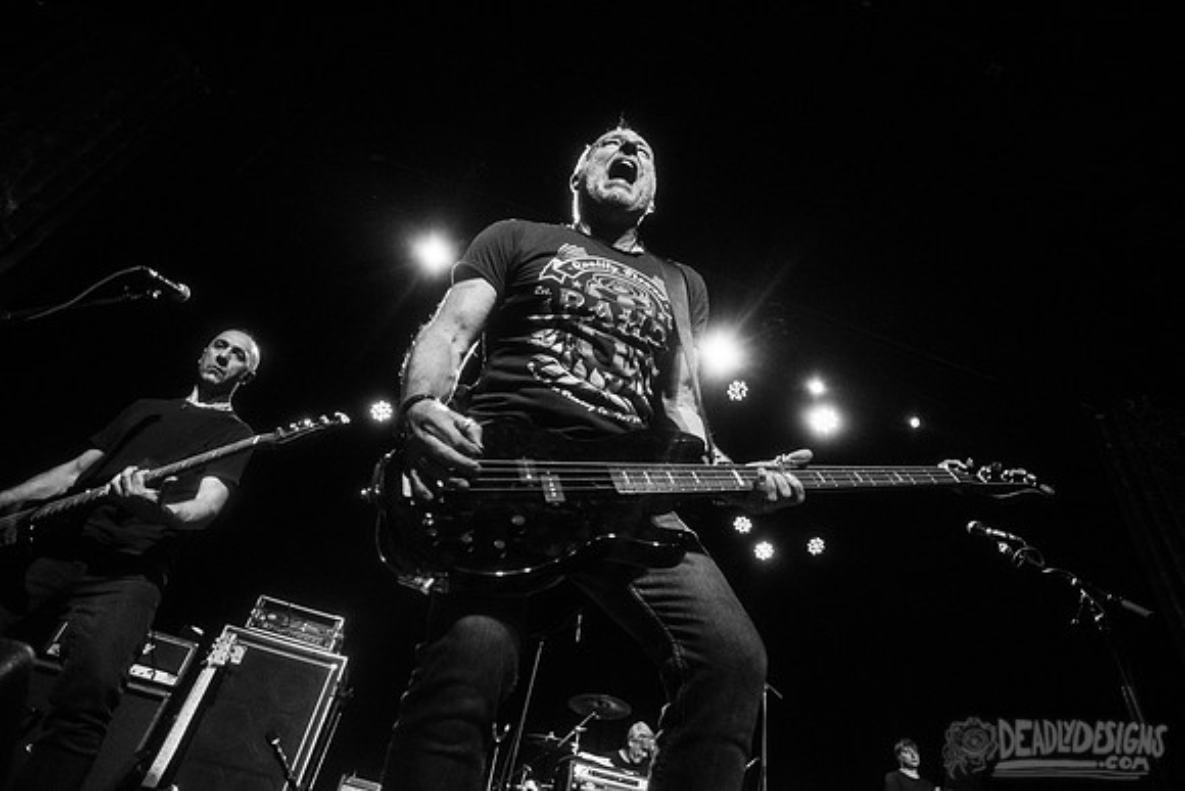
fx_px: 658
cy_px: 396
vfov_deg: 62.0
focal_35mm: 20
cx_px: 592
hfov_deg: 84.0
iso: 3200
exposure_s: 1/320
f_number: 3.5
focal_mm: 20
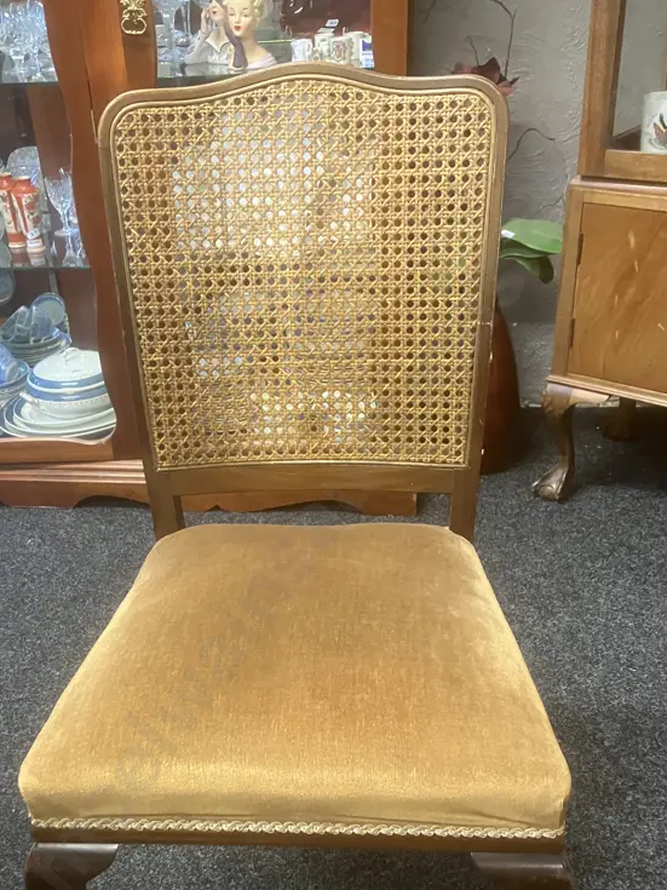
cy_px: 574
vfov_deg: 47.3
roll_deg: +3.9
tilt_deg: -33.9
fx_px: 1002
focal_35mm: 39
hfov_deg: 36.7
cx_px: 282
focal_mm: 3.99
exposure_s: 1/40
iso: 400
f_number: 1.8
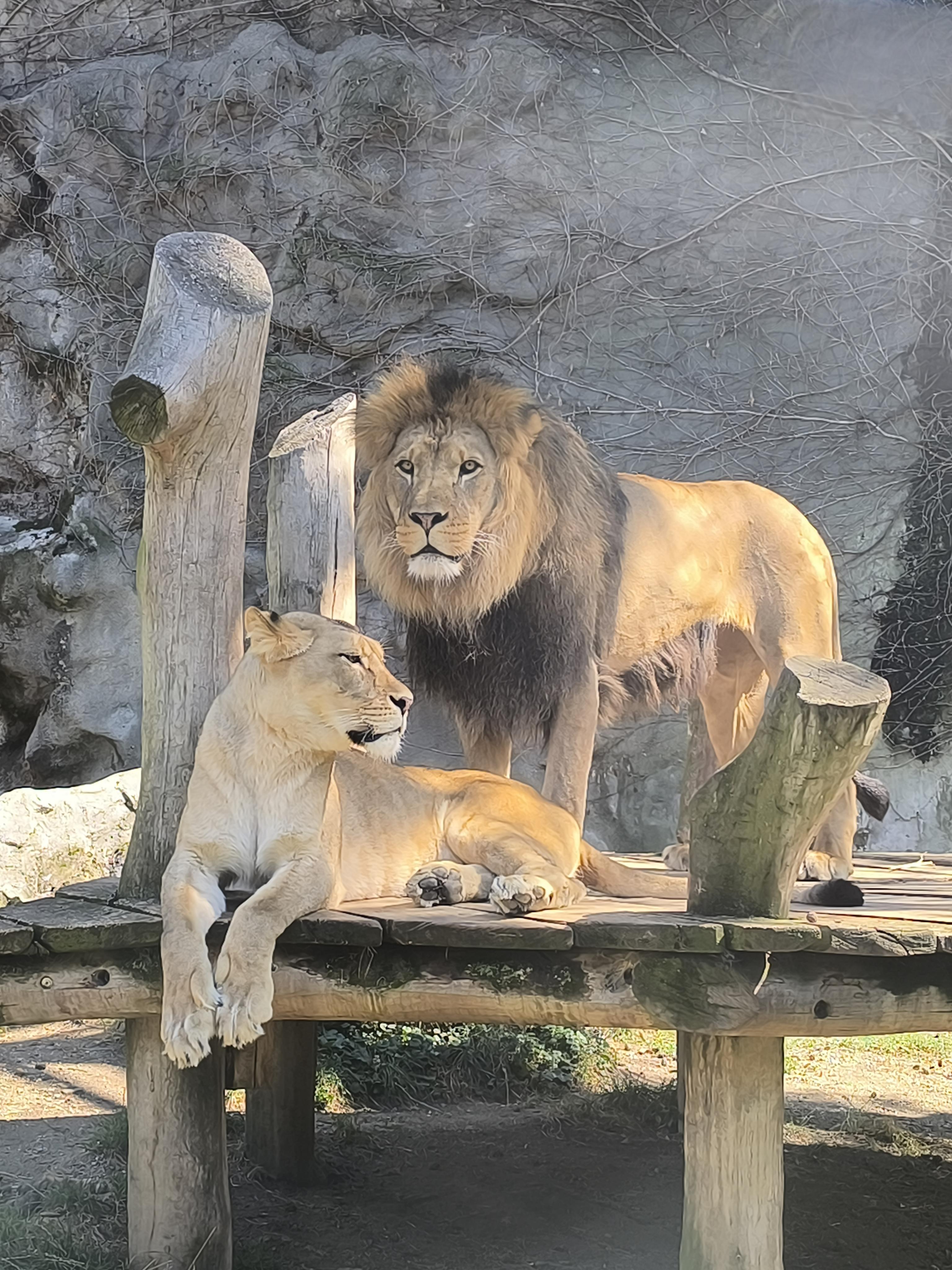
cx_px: 476
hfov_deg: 31.5
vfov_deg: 41.2
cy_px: 635
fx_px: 1687
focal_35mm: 46
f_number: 1.65
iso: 50
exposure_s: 1/182
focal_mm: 6.14
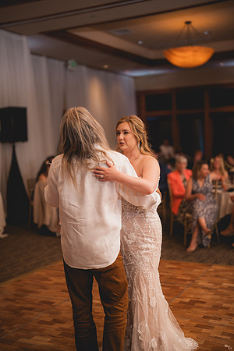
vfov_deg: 39.6
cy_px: 176
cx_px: 117
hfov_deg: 27.0
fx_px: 487
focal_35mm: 50
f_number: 1.2
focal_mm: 50
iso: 125
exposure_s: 1/250
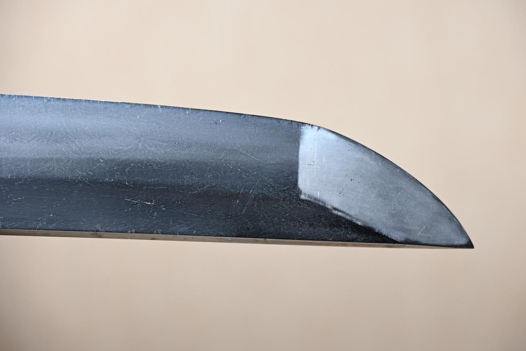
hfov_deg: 11.9
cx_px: 280
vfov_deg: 8.0
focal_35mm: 173
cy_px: 175
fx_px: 2521
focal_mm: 105
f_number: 6
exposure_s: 1/2
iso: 100
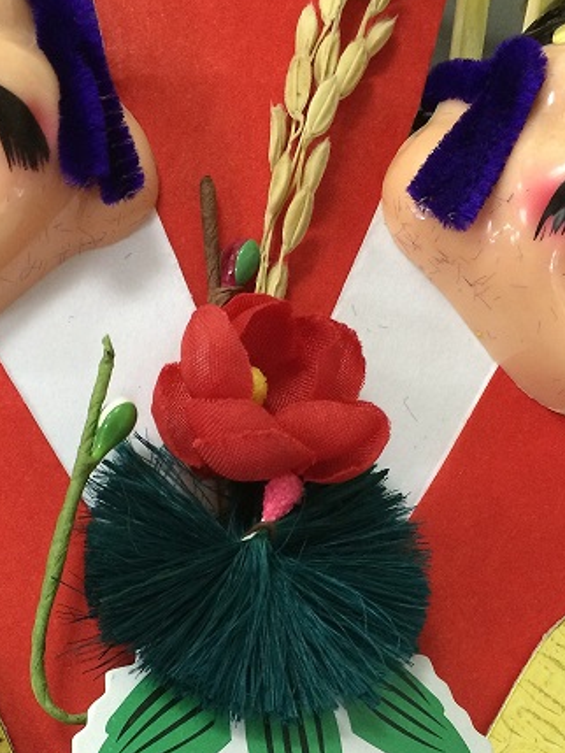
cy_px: 595
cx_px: 218
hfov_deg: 25.6
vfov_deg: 32.9
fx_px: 1240
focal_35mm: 57
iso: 160
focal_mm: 4.12
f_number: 2.2
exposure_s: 1/30
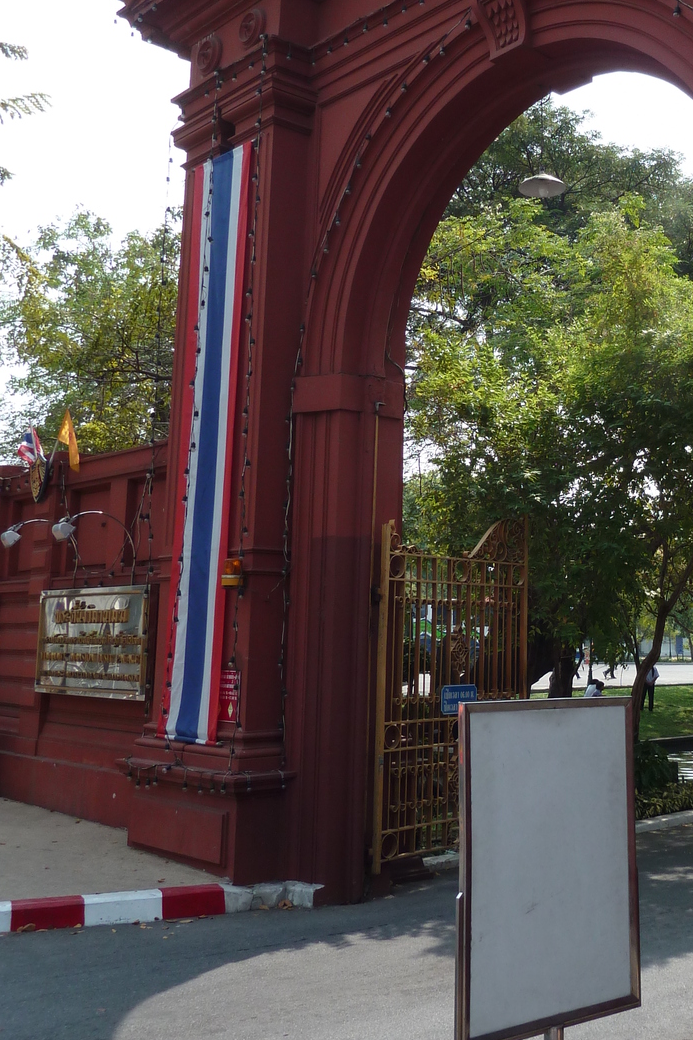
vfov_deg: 48.1
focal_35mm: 40
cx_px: 557
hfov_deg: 32.5
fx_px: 1155
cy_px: 405
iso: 80
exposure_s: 1/400
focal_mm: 4.1
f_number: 3.3
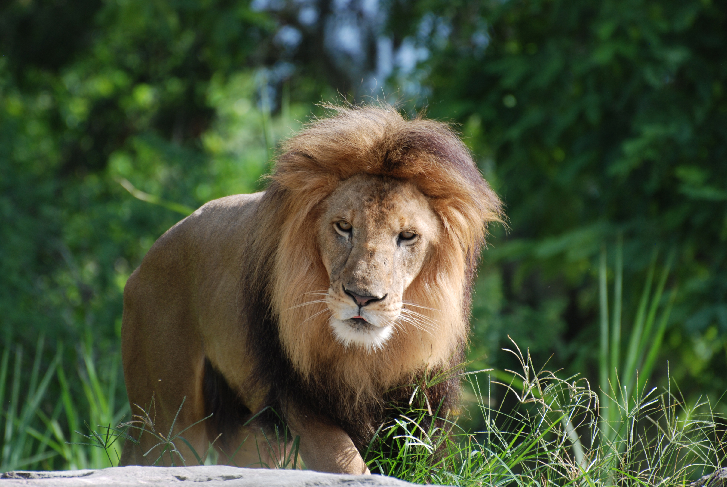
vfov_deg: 3.1
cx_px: 364
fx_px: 9098
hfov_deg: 4.6
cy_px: 244
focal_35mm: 450
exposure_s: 1/320
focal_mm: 300
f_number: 5.6
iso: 200
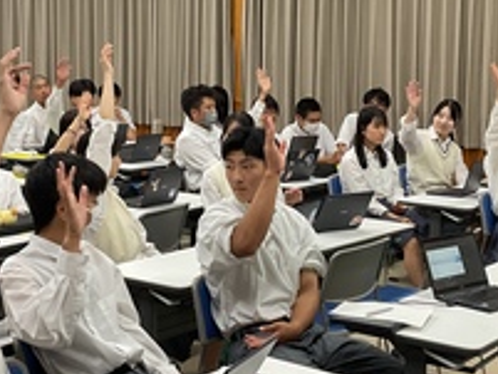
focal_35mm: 72
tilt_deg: -5.7
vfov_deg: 20.5
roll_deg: +0.1
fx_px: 1036
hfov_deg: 27.0
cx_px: 206
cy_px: 172
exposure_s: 1/60
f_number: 1.8
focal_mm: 3
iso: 80
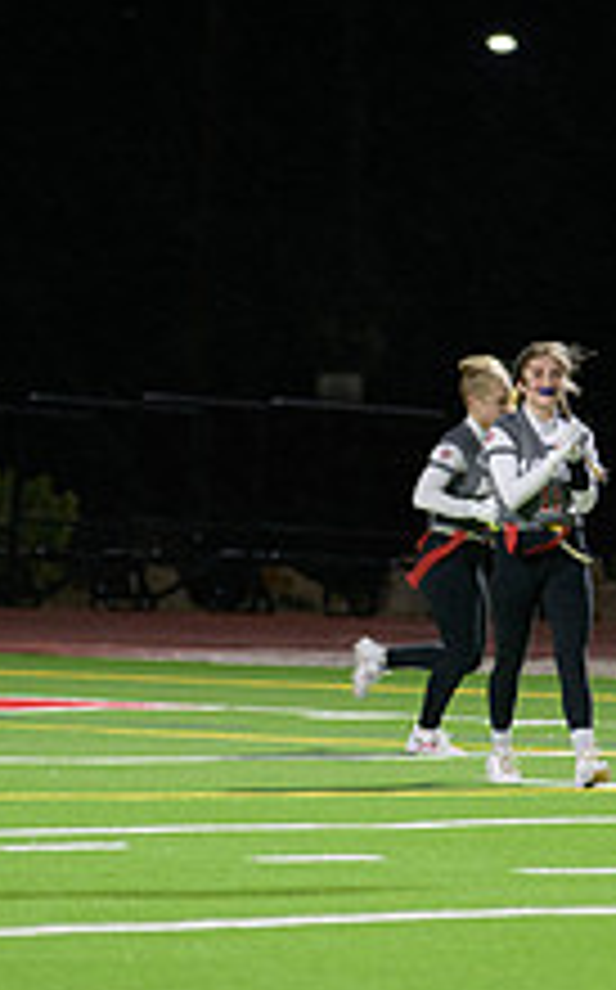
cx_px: 369
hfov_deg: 2.8
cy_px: 457
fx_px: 12685
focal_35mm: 471
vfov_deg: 4.5
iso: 1600
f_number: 2.8
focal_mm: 175
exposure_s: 1/200
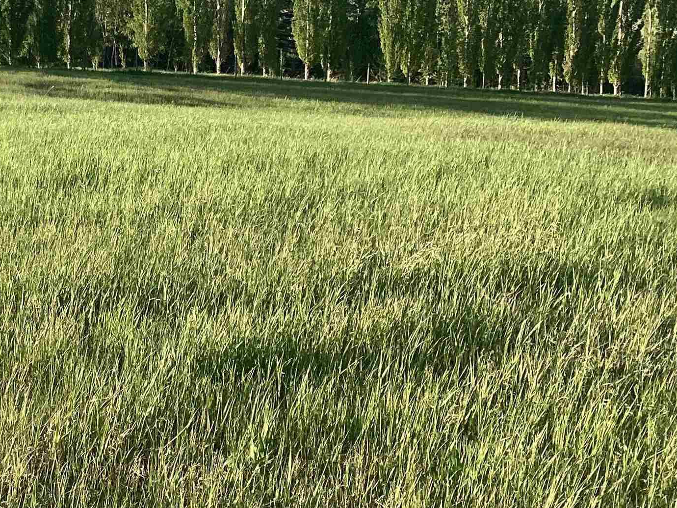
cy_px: 173
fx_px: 1349
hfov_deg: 27.5
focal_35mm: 69
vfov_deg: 21.2
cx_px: 111
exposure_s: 1/512
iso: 25
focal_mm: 3.3
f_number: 2.4
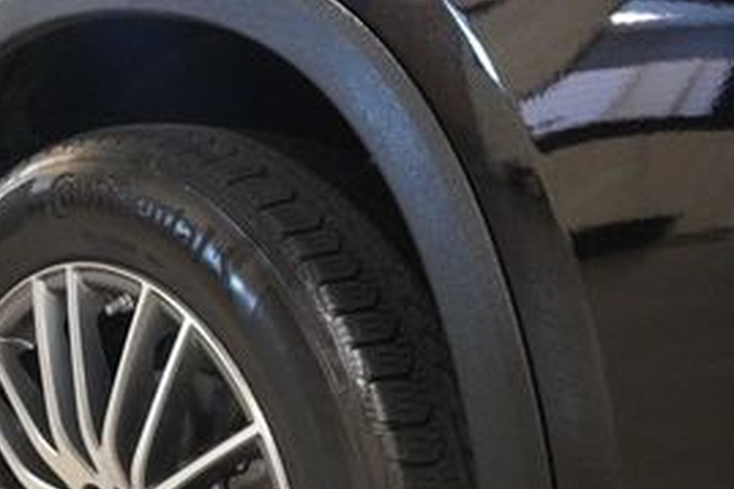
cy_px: 494
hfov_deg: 34.5
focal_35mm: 57
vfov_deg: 22.8
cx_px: 207
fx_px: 1161
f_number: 3.5
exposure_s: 1/100
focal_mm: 16
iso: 6400
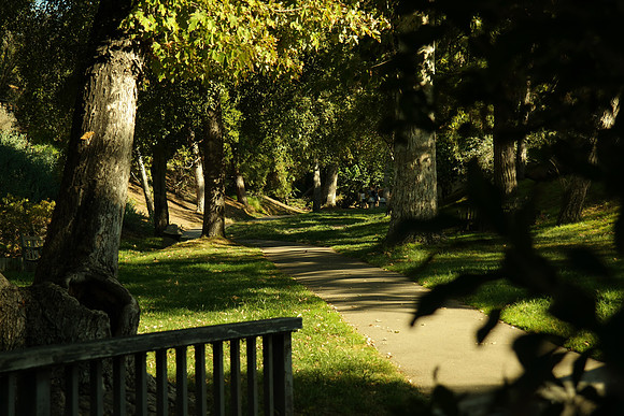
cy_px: 208
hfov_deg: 24.2
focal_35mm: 84
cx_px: 312
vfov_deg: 16.3
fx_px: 1456
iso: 100
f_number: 5.6
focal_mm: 55
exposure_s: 1/160
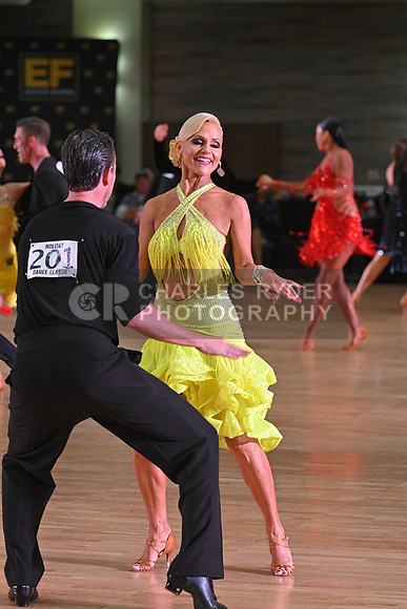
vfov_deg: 11.7
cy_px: 304
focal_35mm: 175
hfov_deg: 7.9
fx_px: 2966
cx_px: 204
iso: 4000
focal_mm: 175
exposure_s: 1/400
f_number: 6.3
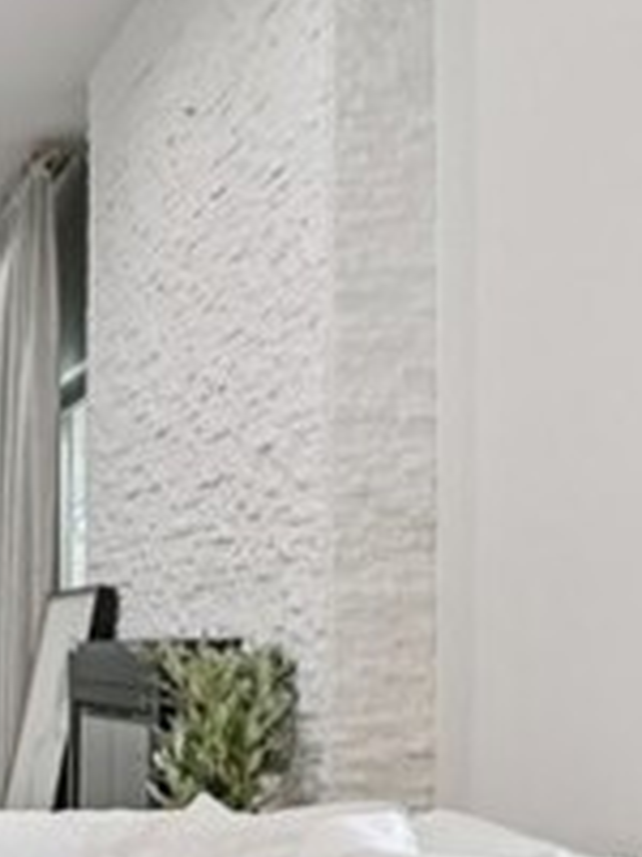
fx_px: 1583
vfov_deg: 29.6
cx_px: -1002
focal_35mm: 64
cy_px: 681
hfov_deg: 13.8
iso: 250
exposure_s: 1/13
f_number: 8
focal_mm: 13
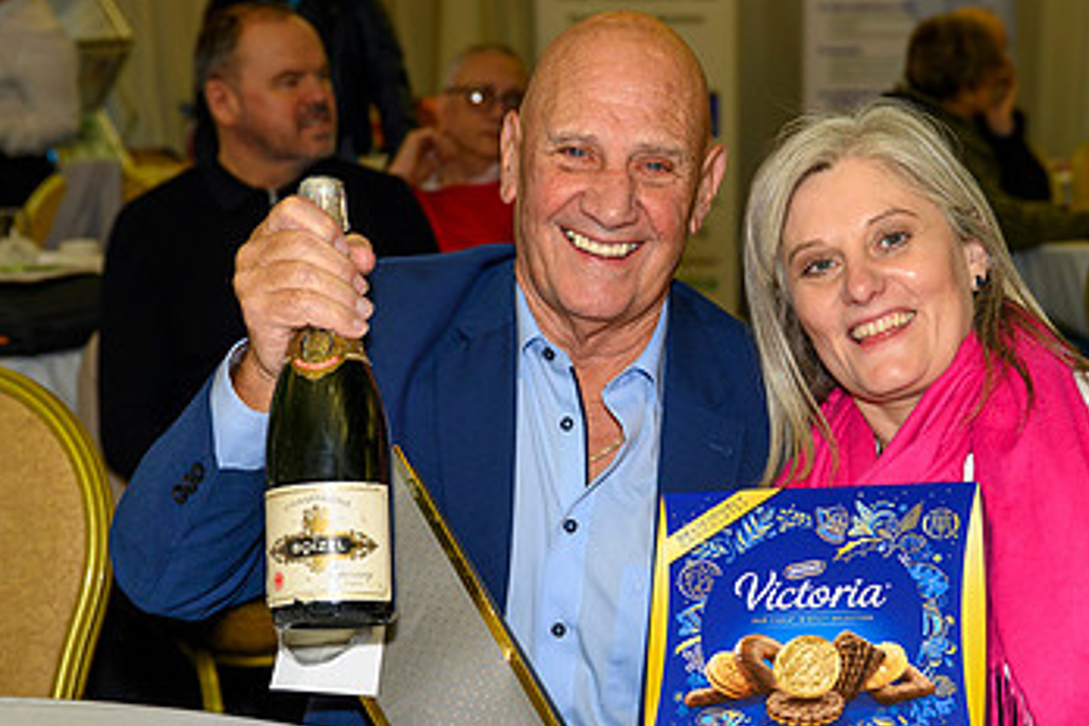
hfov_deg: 26.2
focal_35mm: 77
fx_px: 2329
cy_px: 382
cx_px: 679
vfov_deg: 17.7
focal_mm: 45
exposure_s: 1/100
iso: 1600
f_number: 4
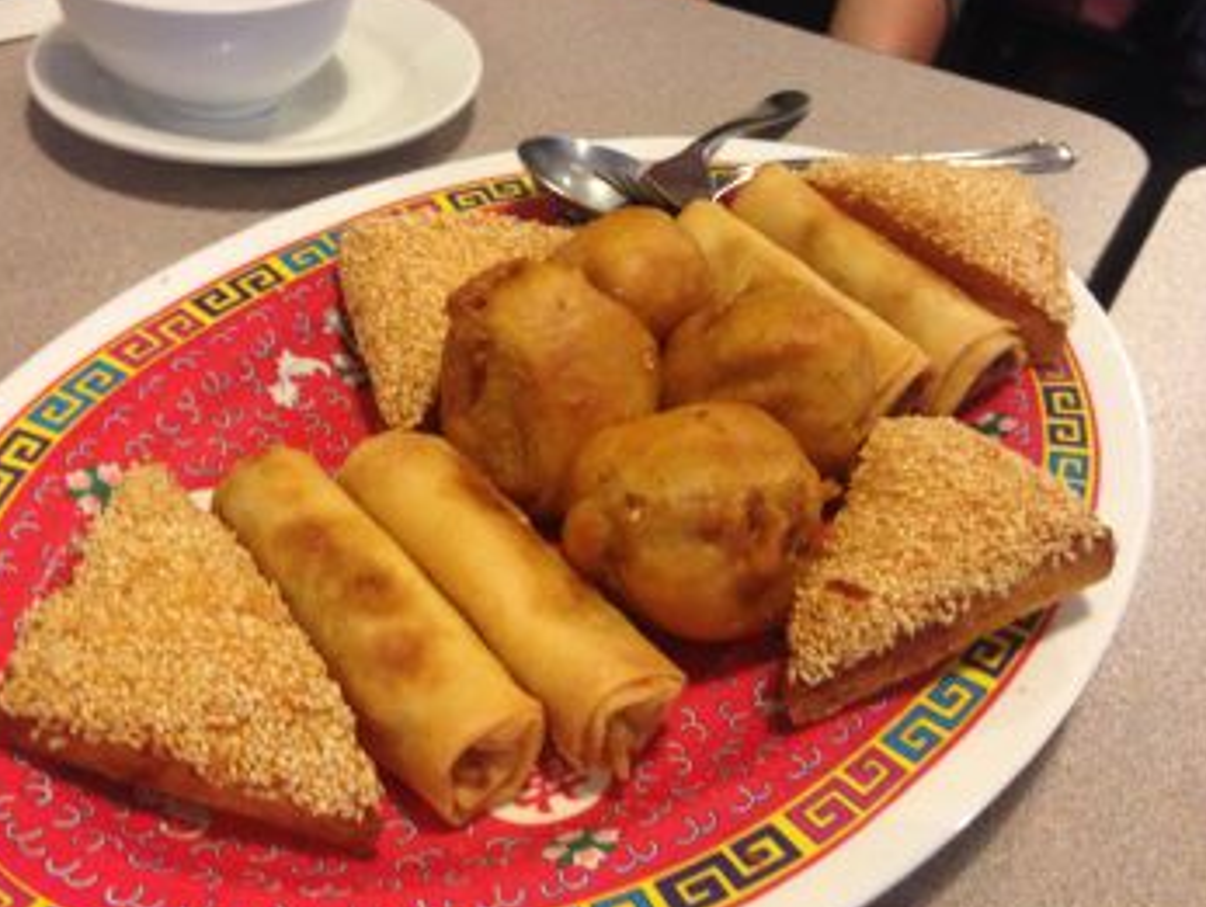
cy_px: 476
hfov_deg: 48.9
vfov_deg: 37.8
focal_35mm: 38
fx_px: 1325
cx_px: 598
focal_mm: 4.13
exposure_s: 1/20
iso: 250
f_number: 2.4
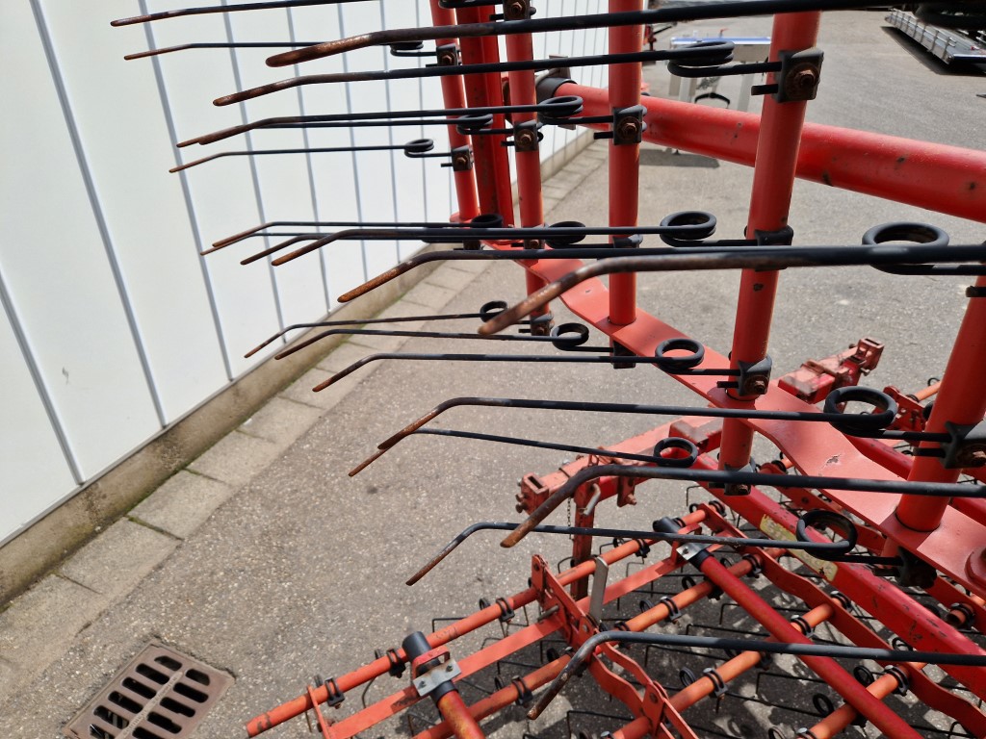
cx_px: 493
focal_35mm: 23
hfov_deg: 73.9
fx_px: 655
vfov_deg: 58.9
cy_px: 370
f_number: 1.8
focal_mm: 5.4
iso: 50
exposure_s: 1/2112
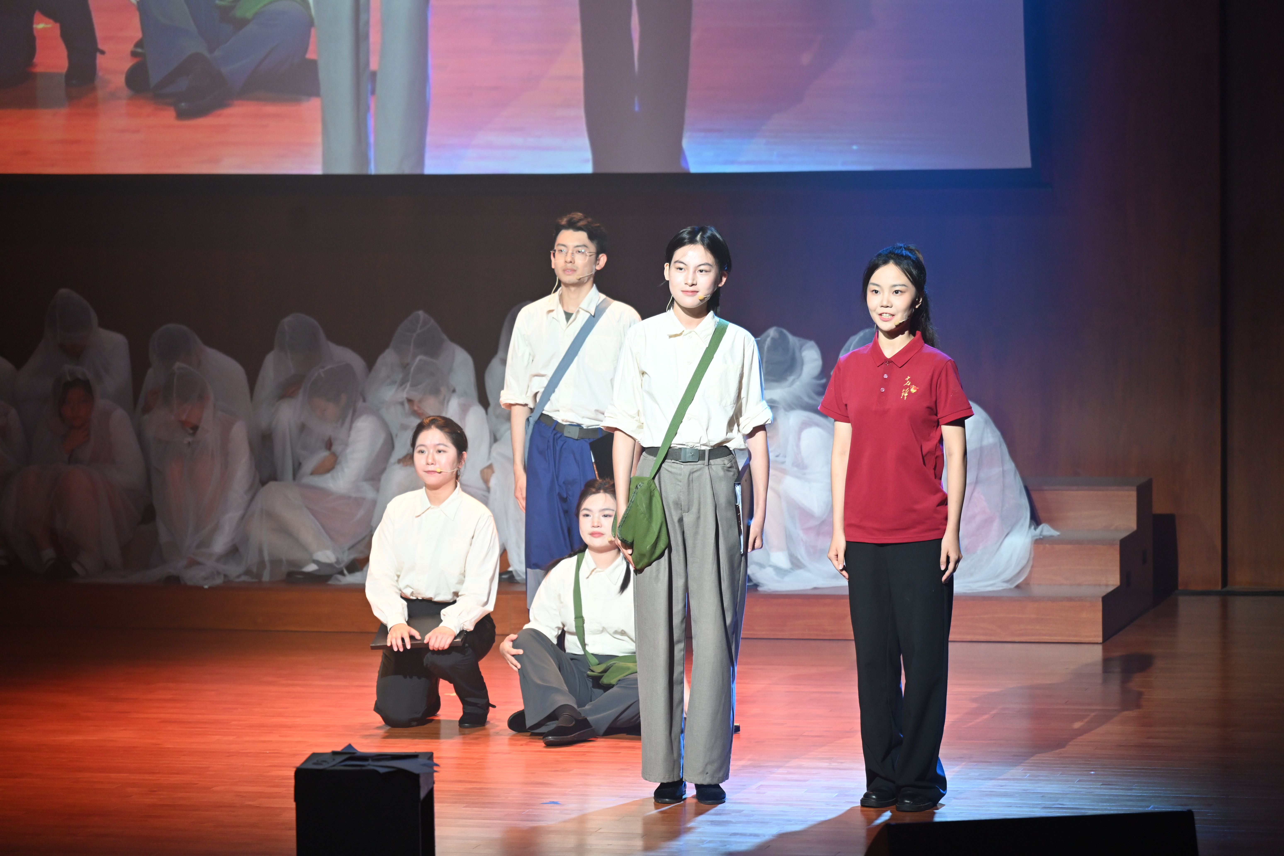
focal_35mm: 120
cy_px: 428
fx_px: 4280
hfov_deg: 17.1
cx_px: 642
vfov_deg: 11.4
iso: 1400
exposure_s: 1/125
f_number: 4
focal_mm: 120
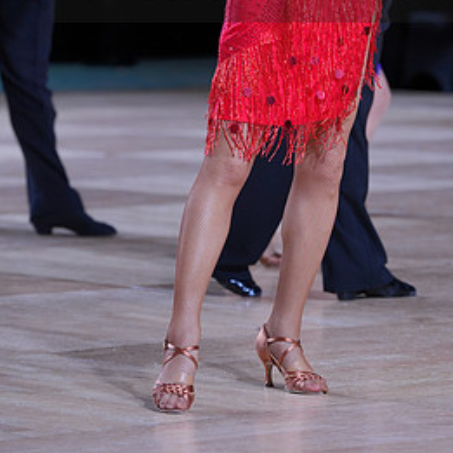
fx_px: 3864
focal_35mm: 261
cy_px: -35
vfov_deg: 6.7
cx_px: 292
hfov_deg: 6.7
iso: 640
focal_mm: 138
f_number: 4
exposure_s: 1/400
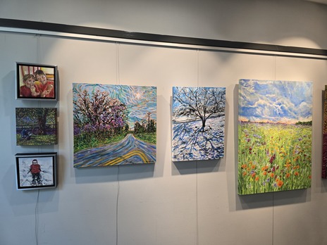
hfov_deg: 73.9
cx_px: 164
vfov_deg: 58.9
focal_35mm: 23
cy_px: 122
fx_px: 217
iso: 100
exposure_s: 1/120
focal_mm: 6.3
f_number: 1.7
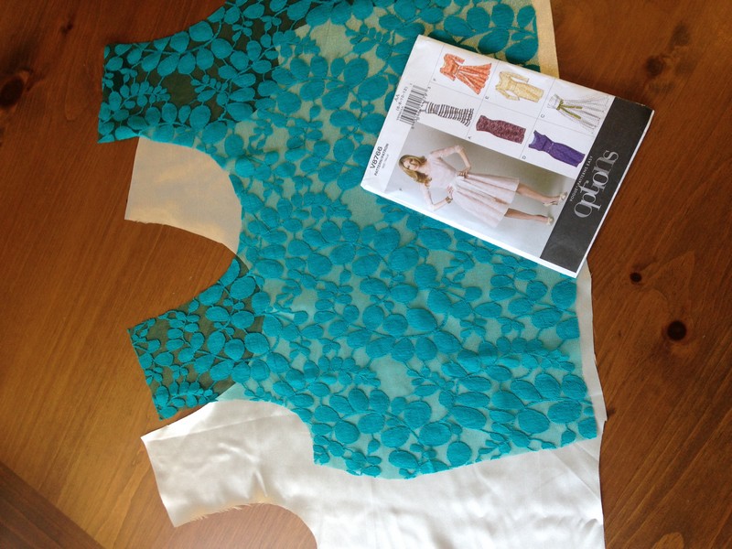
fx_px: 698
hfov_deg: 55.4
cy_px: 274
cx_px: 366
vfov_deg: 42.9
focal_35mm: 33
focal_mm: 4.12
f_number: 2.4
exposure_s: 1/60
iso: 50
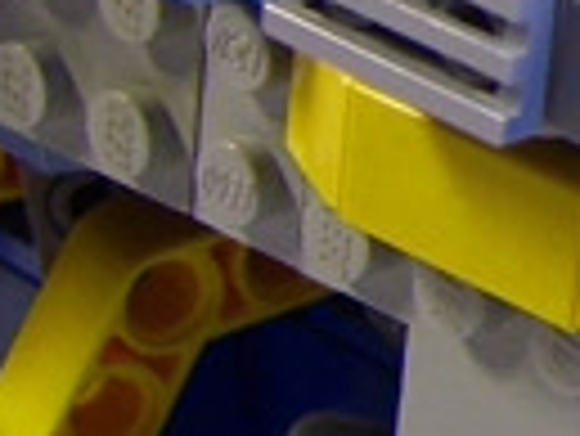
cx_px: 1560
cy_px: 27
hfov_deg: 7.6
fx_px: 3958
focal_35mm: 236
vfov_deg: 6.3
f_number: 2.8
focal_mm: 7.9
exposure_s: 1/80
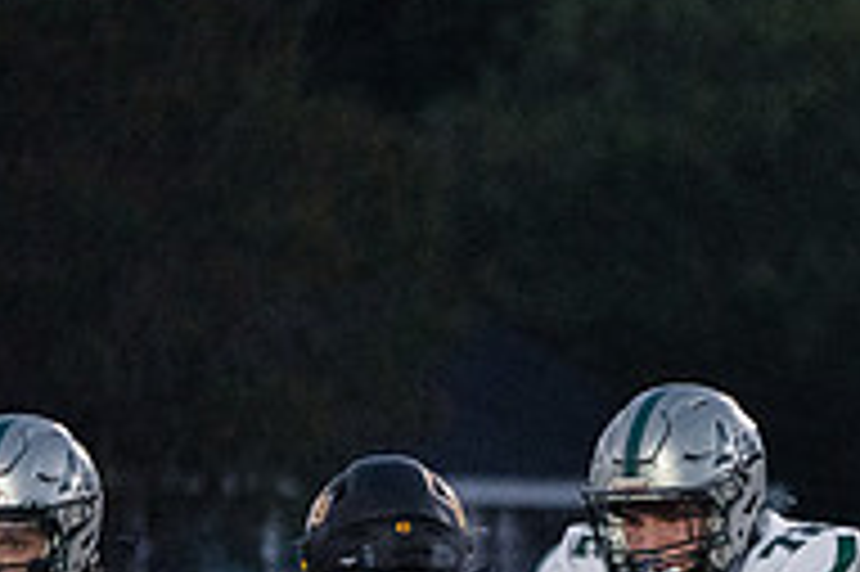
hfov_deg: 2.6
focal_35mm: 806
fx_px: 19237
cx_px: 1288
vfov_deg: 1.7
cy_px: 840
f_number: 5.6
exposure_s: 1/1250
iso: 12800
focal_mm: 265
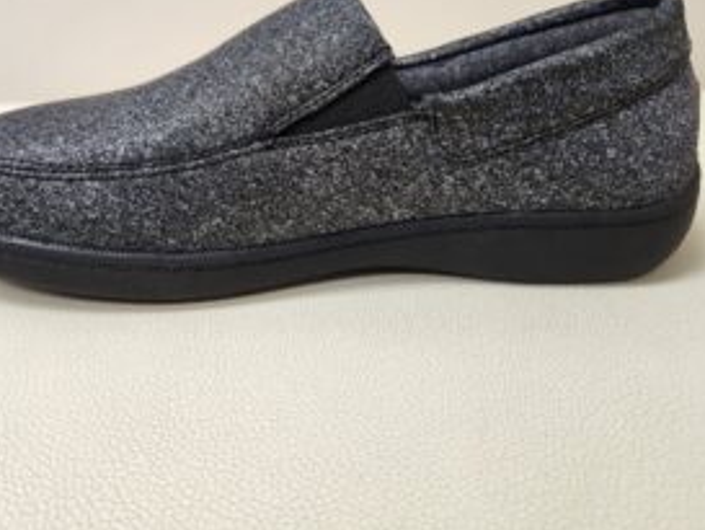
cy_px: 185
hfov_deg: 56.7
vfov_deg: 43.7
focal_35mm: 32
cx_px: 312
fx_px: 652
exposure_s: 1/120
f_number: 1.8
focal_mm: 5.4
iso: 160
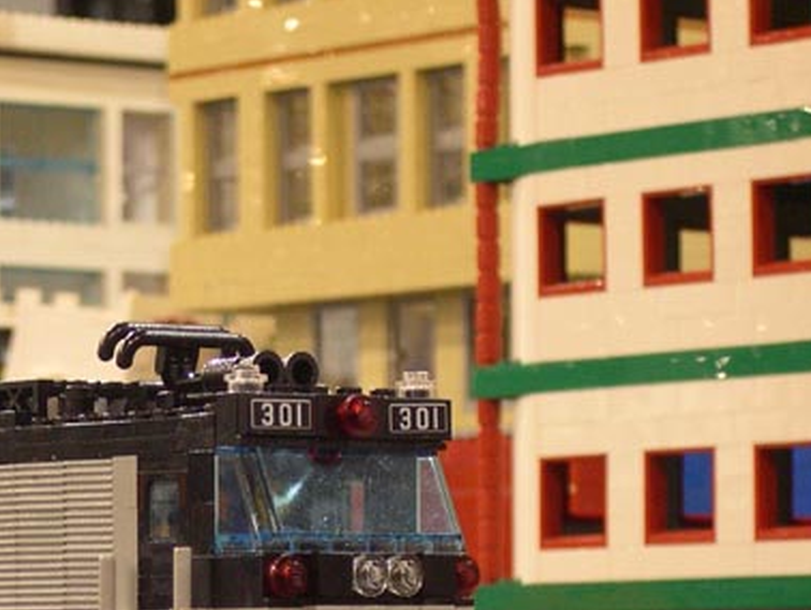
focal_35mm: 241
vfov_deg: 6.2
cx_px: -36
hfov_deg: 8.2
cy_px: 638
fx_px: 5650
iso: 321
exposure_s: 1/4.2
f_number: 4.9
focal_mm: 24
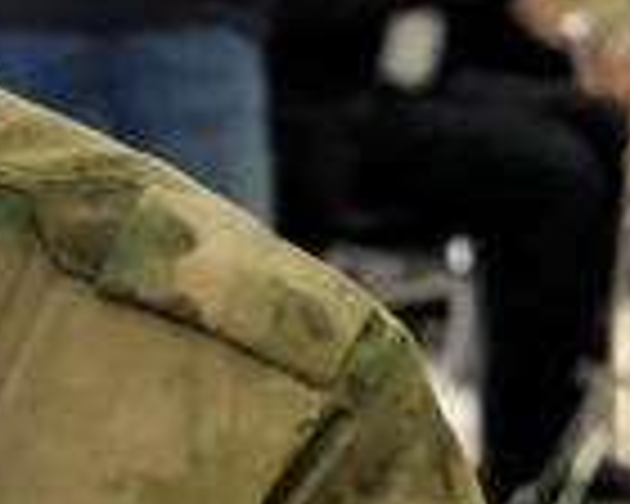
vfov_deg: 6.7
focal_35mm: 231
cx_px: -400
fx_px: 4307
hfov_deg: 8.1
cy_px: 387
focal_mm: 30.8
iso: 3200
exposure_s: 1/80
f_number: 4
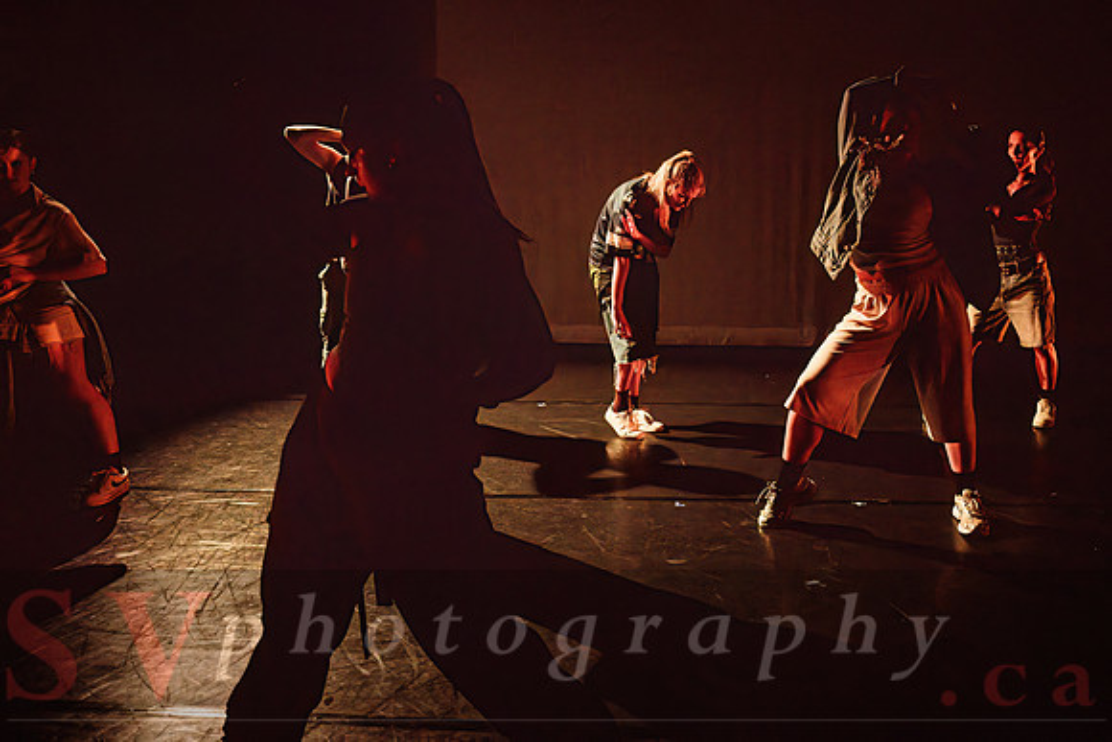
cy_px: 298
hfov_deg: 63.6
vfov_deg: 45.1
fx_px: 887
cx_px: 665
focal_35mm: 29
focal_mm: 24
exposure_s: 1/300
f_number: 2.8
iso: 12800
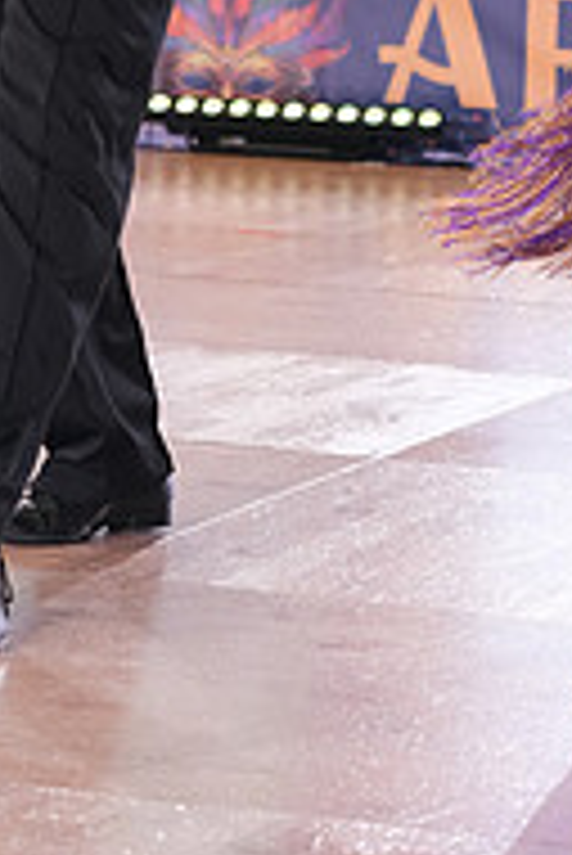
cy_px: -284
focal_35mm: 186
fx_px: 4425
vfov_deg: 10.8
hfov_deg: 7.4
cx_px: 354
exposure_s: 1/500
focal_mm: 61
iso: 3200
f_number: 4
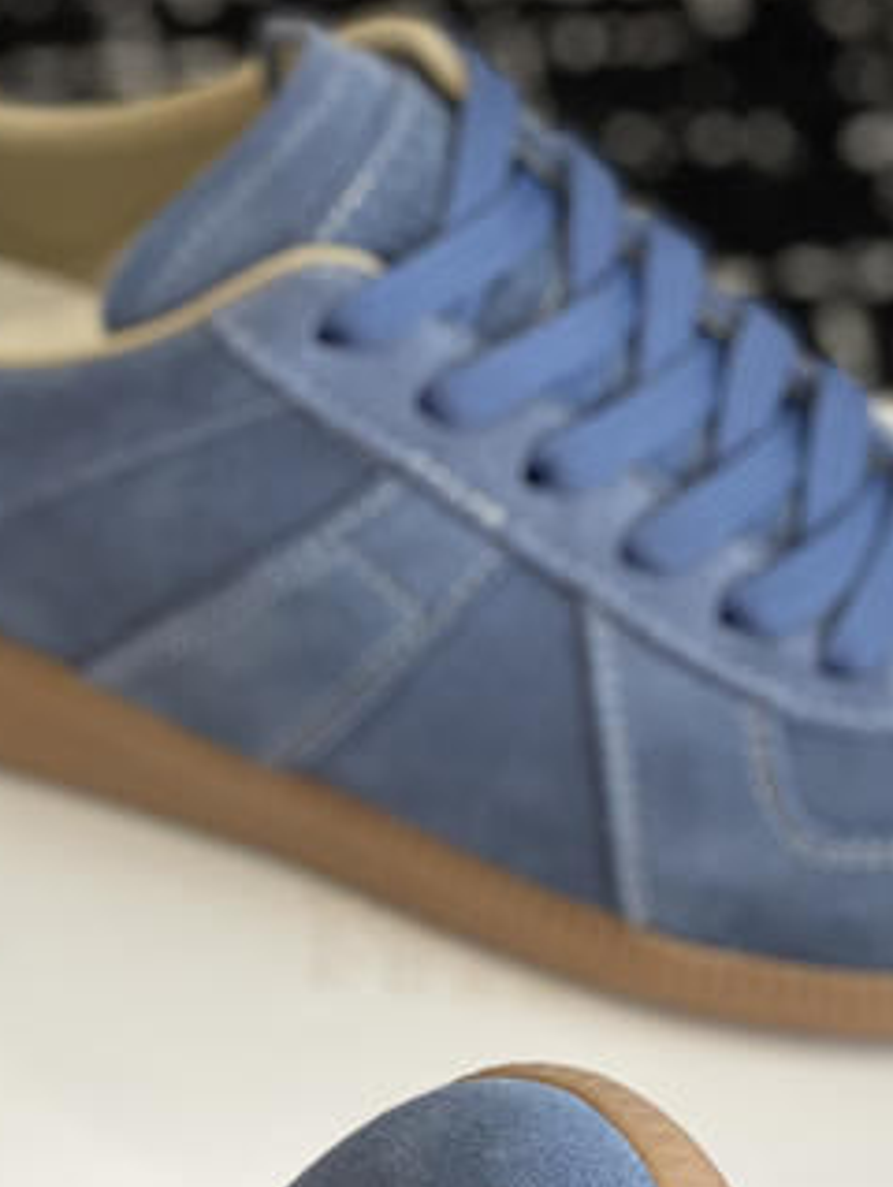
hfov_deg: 10.5
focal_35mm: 141
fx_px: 4840
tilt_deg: -45.0
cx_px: 350
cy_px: 908
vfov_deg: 13.9
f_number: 2
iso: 40
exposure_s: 1/122
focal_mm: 6
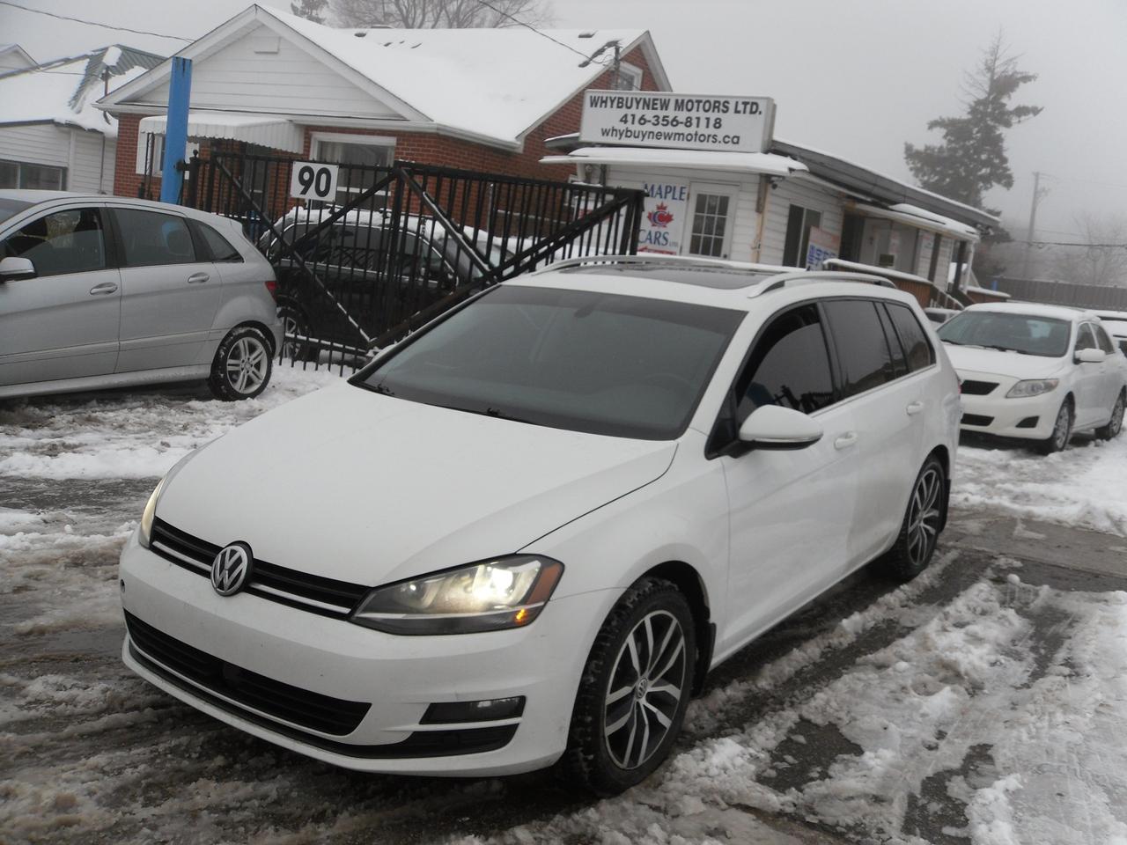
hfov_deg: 52.6
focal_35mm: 35
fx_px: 1140
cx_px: 564
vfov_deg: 40.7
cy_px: 422
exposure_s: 1/90
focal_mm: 6.3
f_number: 3.5
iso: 80
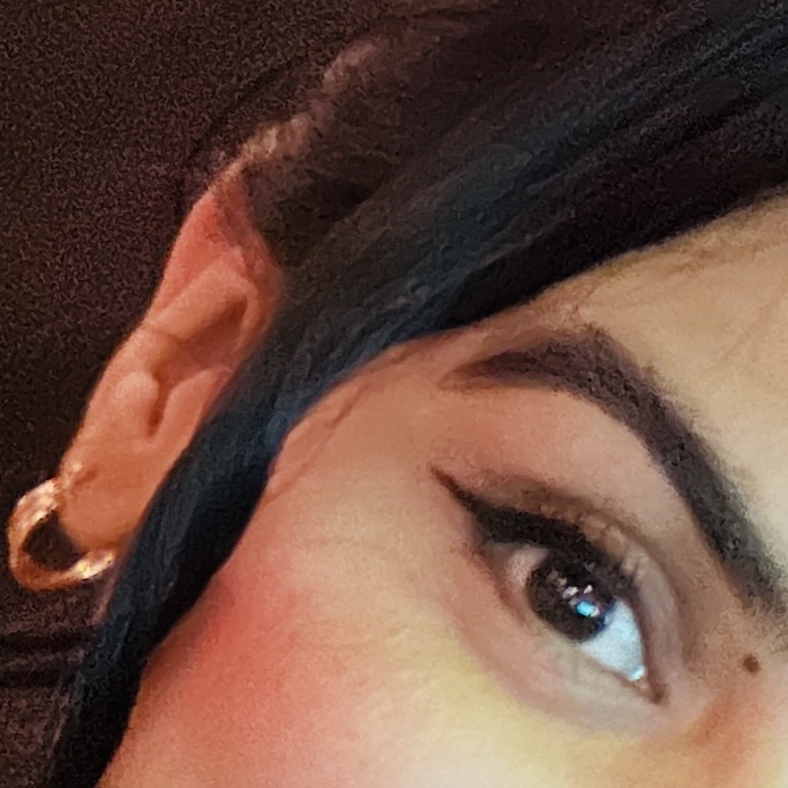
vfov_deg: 14.2
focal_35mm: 113
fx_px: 2910
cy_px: 1240
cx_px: 312
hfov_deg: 15.4
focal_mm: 2.69
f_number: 1.9
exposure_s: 1/8
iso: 640
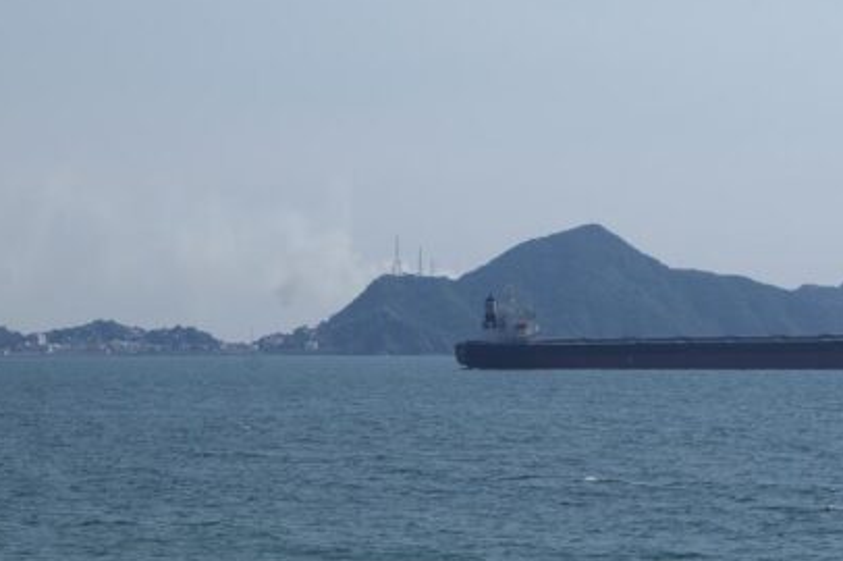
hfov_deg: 16.0
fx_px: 2994
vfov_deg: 10.7
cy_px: 287
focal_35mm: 128
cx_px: 320
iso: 100
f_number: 13
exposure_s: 1/250
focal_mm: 45
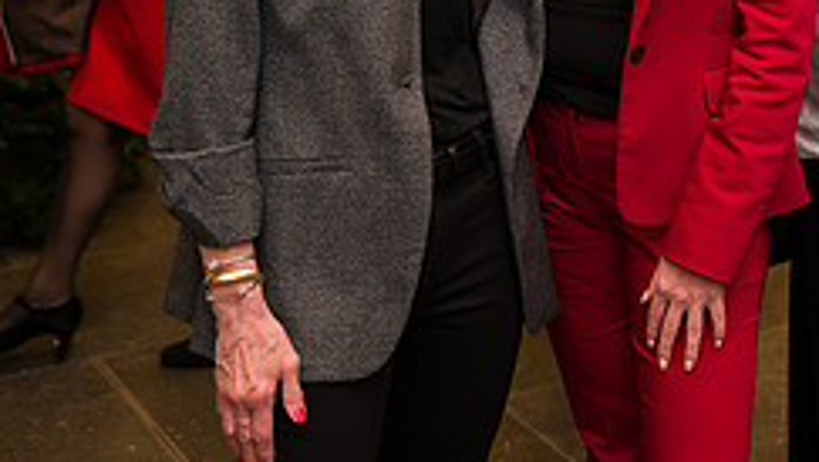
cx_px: 644
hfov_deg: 24.6
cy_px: -91
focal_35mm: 85
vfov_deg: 13.8
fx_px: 1847
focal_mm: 34
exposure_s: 1/200
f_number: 3.2
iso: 400
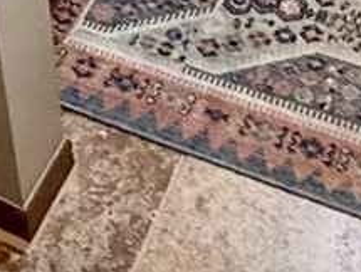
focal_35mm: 104
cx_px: 222
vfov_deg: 11.7
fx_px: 1086
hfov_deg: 18.8
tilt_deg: -27.2
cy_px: -384
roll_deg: +0.2
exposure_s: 1/120
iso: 400
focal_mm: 2.22
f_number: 2.2
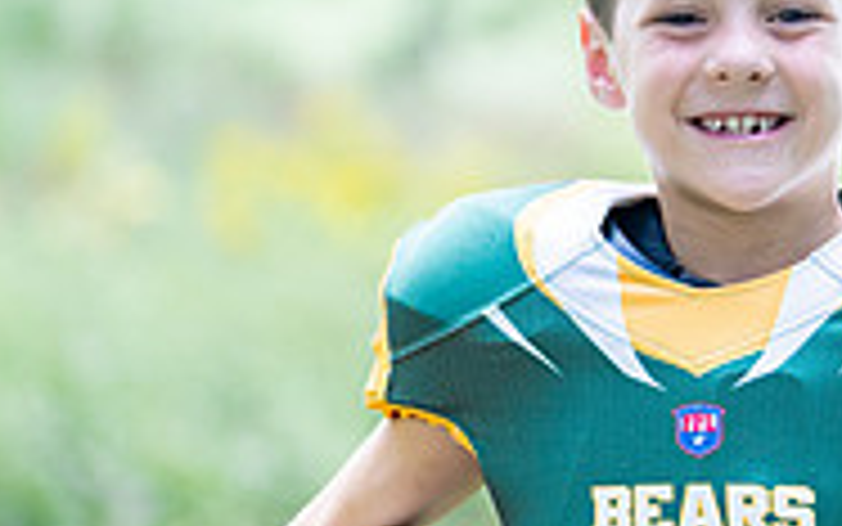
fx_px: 4453
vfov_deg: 6.8
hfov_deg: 10.7
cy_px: 323
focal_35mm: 194
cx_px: 756
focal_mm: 50
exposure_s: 1/1250
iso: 320
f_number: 1.2
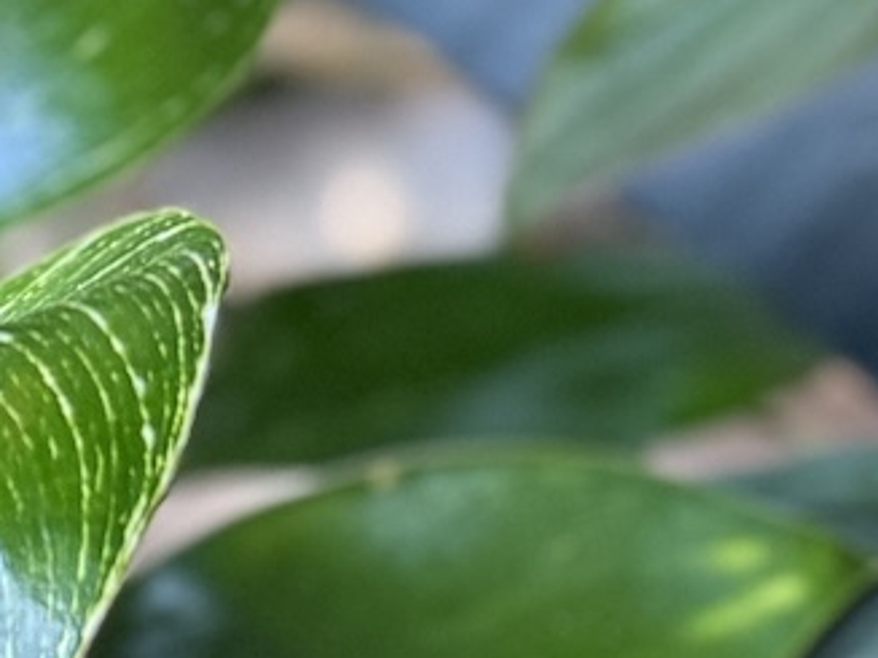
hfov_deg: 10.5
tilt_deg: -10.7
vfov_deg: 9.9
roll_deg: -0.1
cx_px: -1571
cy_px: 776
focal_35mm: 147
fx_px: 3727
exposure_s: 1/60
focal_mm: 6.76
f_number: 1.78
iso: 320
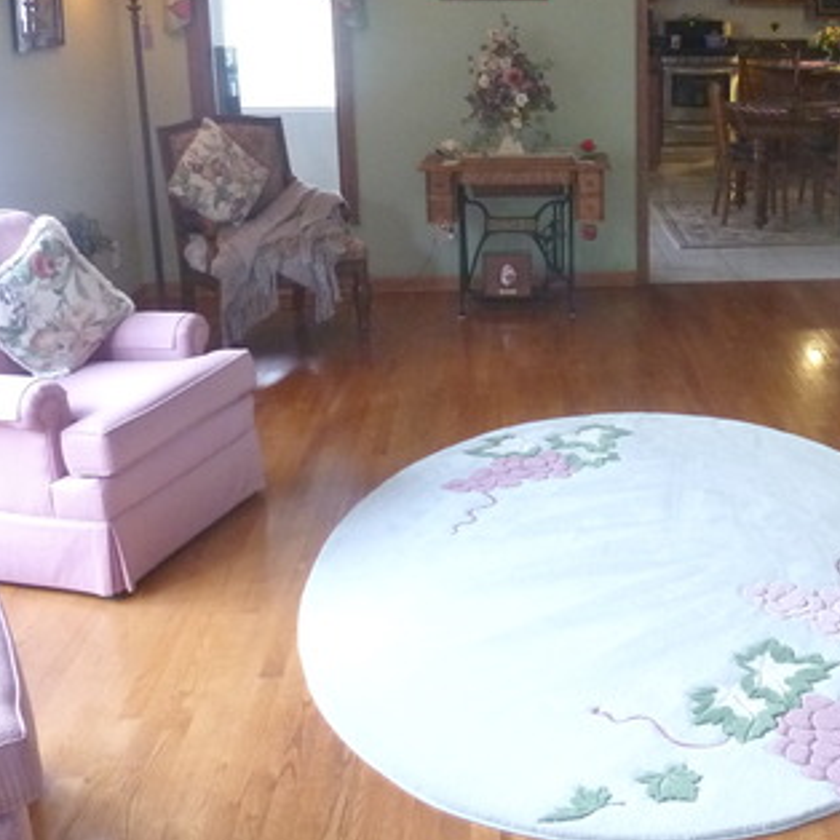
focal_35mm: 45
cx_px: 682
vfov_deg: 37.2
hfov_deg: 36.2
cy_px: 284
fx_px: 1235
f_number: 3.3
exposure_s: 1/30
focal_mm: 4.1
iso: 320
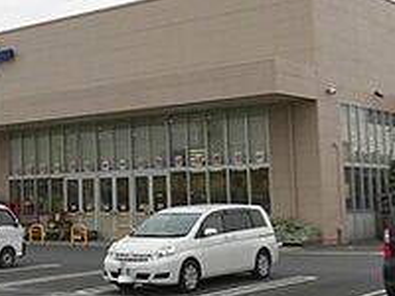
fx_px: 822
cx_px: 43
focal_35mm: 72
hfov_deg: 26.2
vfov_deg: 20.4
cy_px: 95
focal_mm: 4.3
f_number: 3.1
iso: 100
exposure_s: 1/400
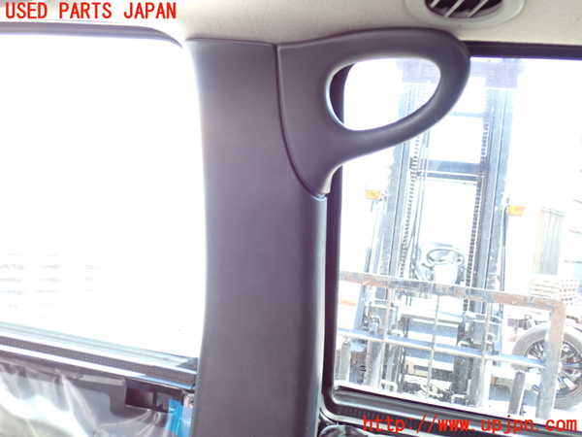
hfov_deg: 56.8
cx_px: 291
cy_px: 218
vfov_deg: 44.2
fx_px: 538
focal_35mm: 32
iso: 250
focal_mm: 5.79
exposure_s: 1/30
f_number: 2.4
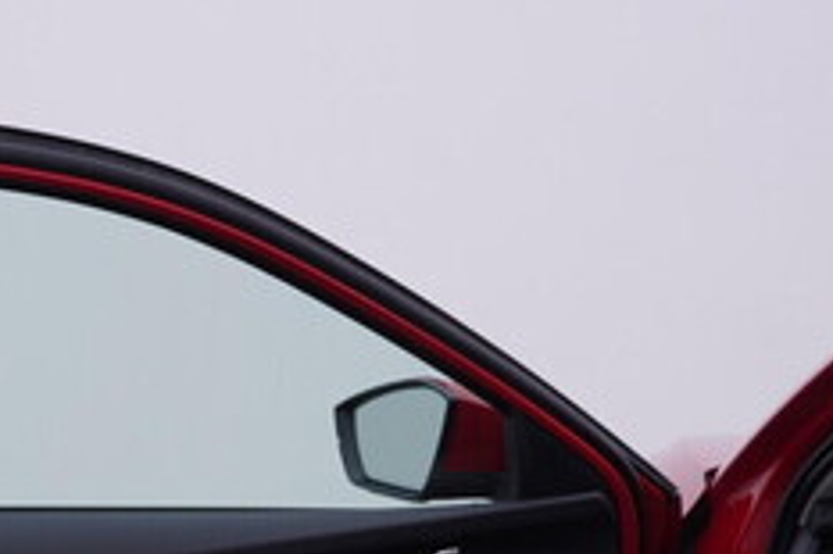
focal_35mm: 85
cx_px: 136
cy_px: 556
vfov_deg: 15.7
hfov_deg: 23.5
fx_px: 1965
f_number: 4
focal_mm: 24
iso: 125
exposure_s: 1/80
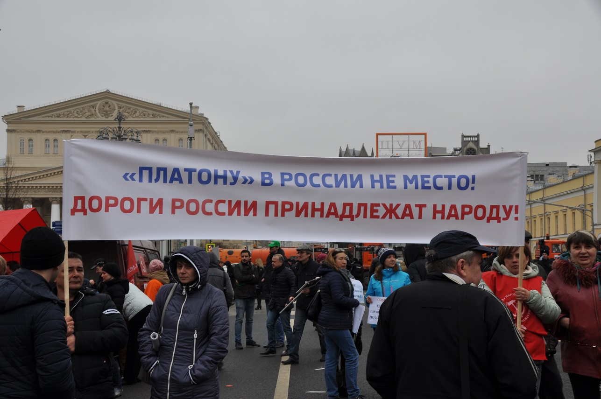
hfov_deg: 41.2
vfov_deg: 28.0
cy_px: 200
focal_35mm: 48
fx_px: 800
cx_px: 300
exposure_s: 1/125
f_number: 11
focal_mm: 32
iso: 200
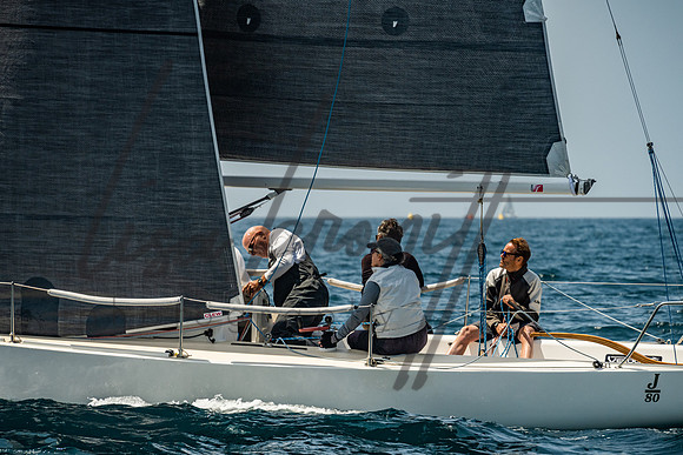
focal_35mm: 243
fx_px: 4608
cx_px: 372
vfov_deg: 5.7
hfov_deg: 8.5
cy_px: 272
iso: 320
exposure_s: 1/1250
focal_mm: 200
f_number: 6.3
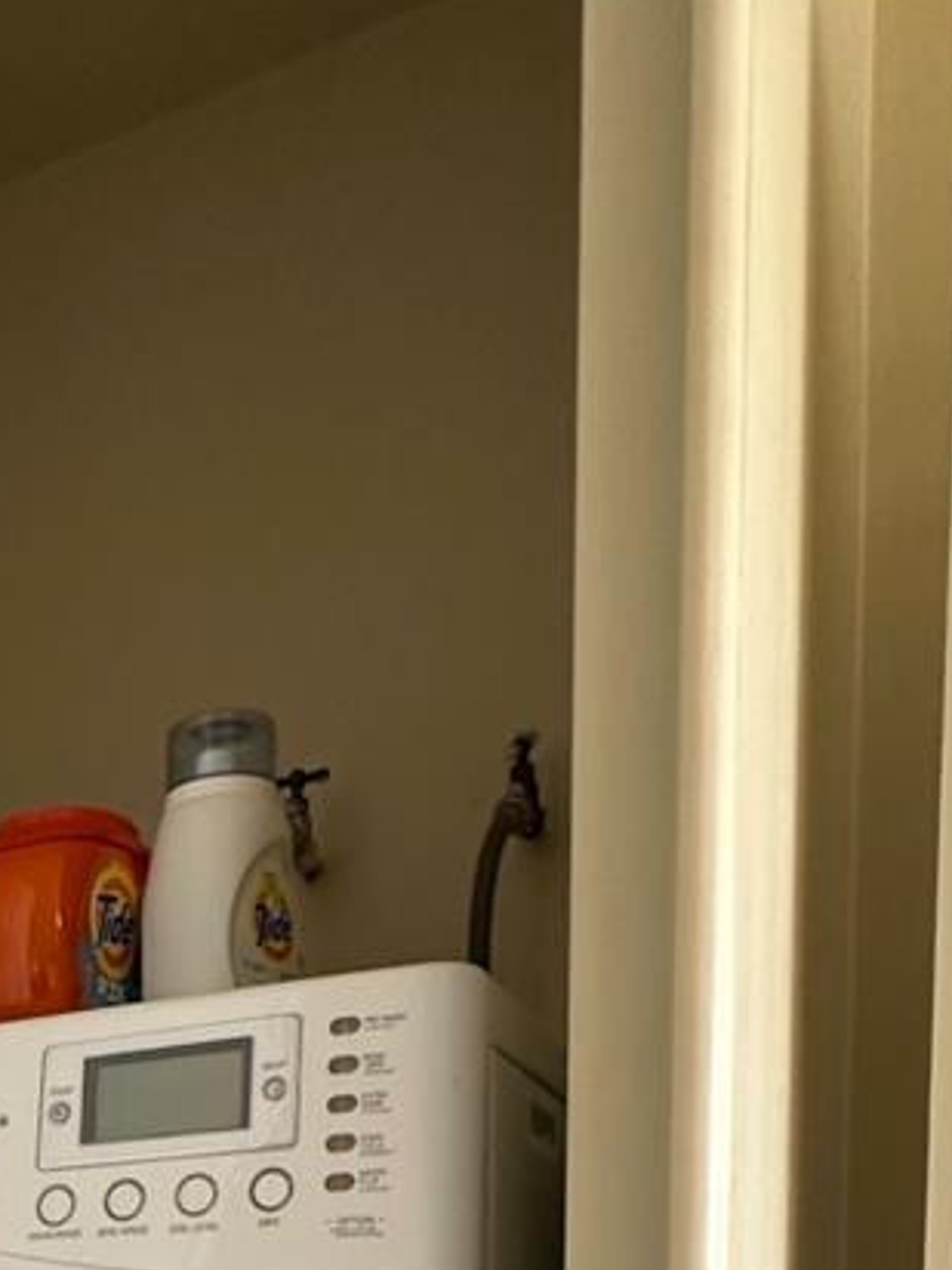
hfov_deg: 25.3
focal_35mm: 51
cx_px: -230
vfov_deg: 30.8
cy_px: 1581
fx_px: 1870
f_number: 2.2
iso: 200
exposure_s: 1/60
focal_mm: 2.22
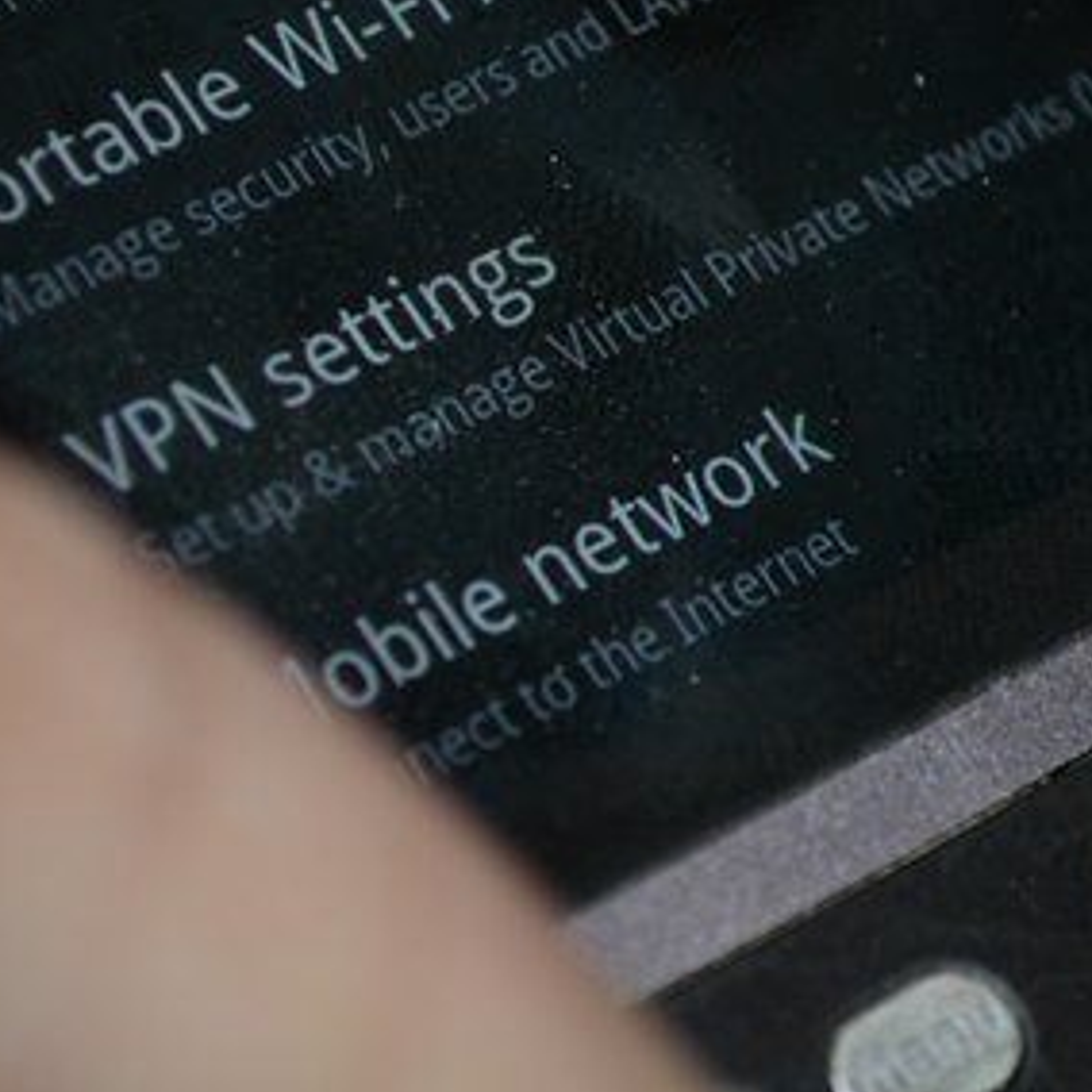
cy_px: 363
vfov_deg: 10.4
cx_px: 777
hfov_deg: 10.4
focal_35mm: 168
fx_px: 5997
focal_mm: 55
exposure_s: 1/60
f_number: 5.6
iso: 500
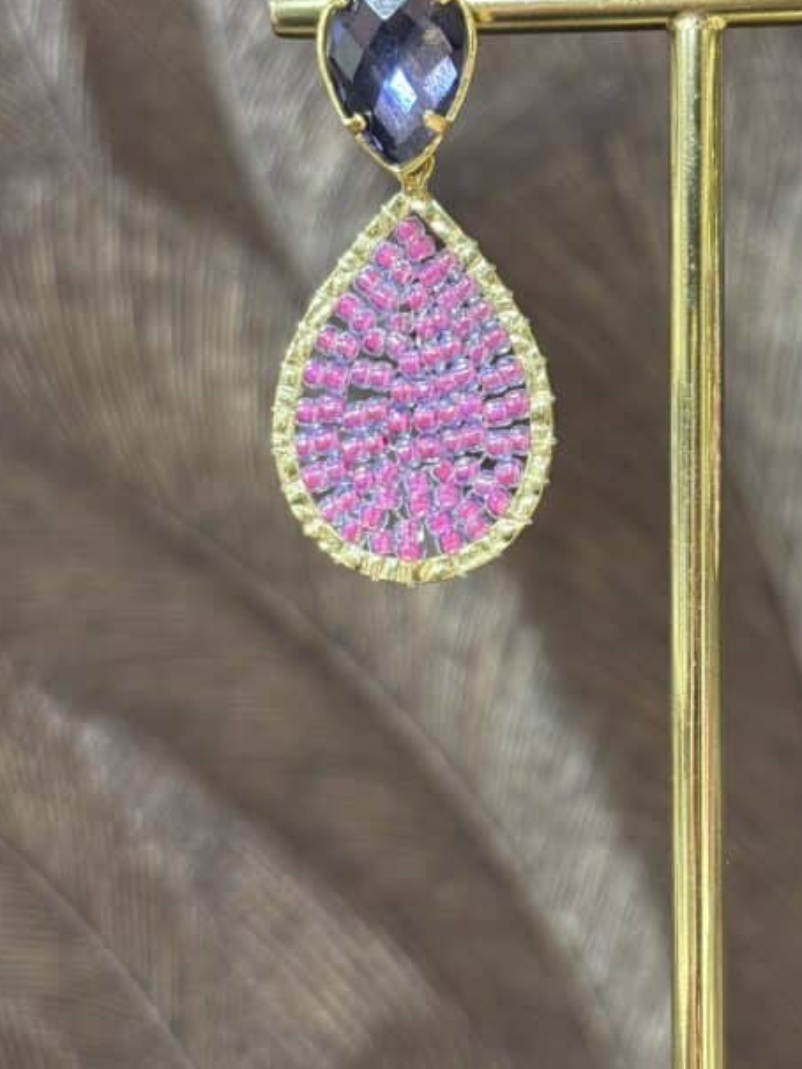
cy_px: 454
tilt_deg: +0.6
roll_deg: -0.5
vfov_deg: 22.2
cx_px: 652
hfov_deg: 16.7
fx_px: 2717
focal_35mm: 88
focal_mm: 5.96
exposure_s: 1/50
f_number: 1.6
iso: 64
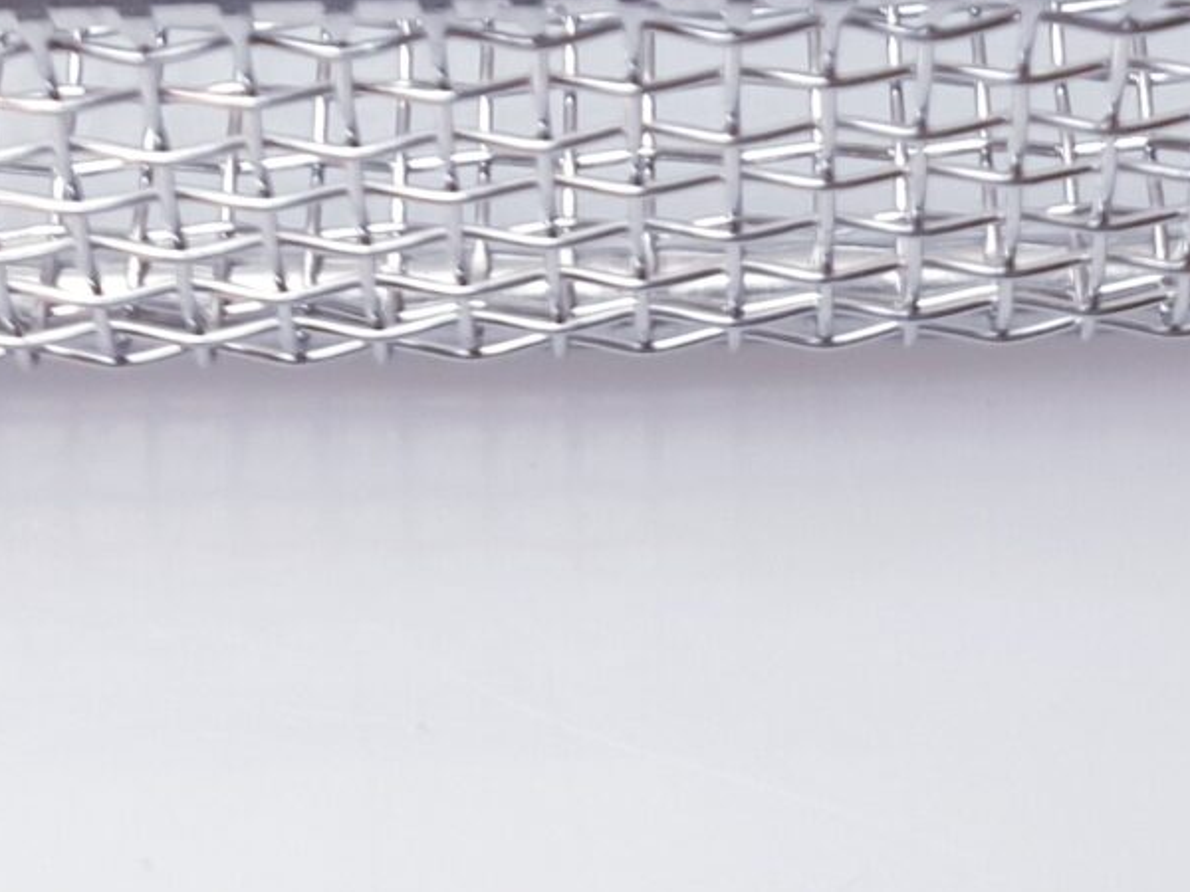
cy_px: -825
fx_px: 3816
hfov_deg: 17.7
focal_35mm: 111
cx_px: 752
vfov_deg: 12.0
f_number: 1.5
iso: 50
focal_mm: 4.3
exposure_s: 1/50
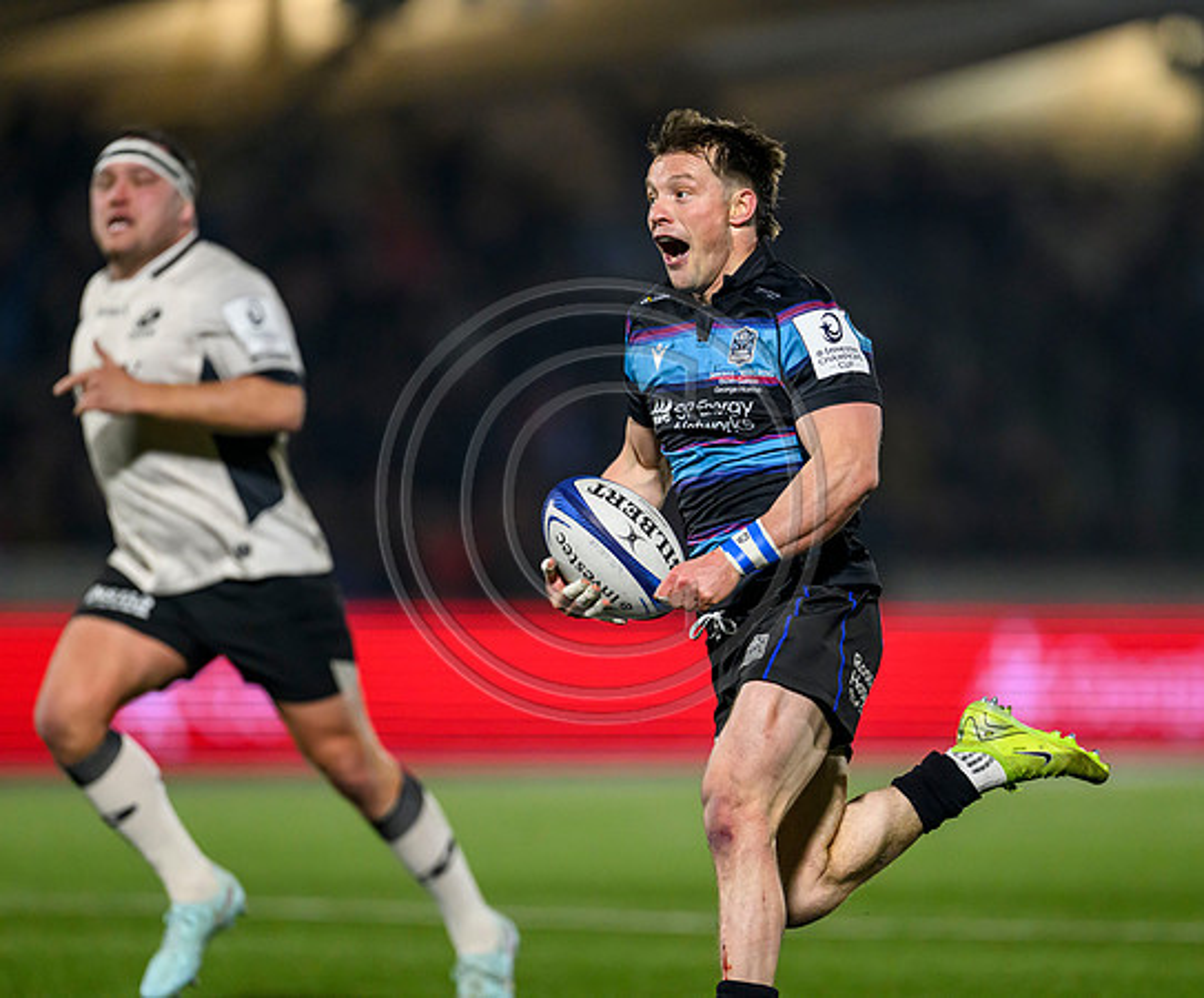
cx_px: 748
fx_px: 16622
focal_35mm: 460
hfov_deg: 4.1
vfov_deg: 3.4
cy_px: 499
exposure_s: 1/2500
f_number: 3.2
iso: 5000
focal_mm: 400
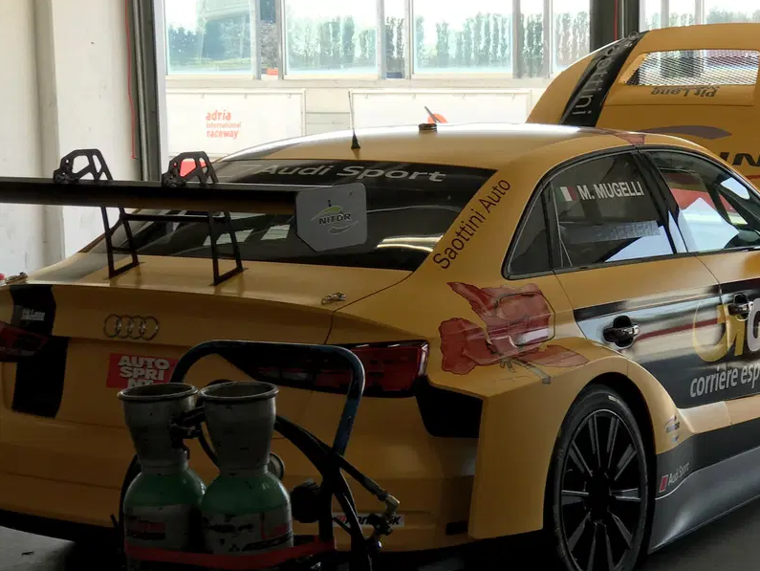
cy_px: 380
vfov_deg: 17.1
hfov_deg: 22.6
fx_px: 1889
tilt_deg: -8.8
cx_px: 546
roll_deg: -0.4
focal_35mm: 86
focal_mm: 6.6
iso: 20
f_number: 2.8
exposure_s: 1/145
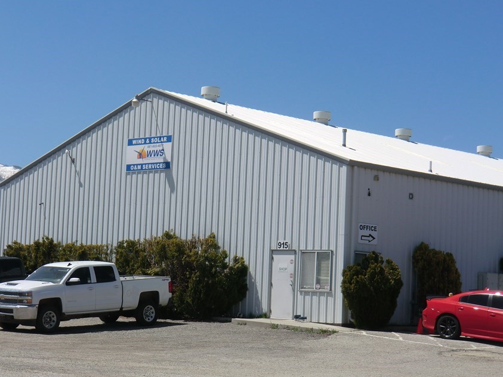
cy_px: 176
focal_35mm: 79
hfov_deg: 24.7
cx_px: 230
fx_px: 1148
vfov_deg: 18.7
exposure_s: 1/800
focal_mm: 11.6
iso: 64
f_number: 4.4
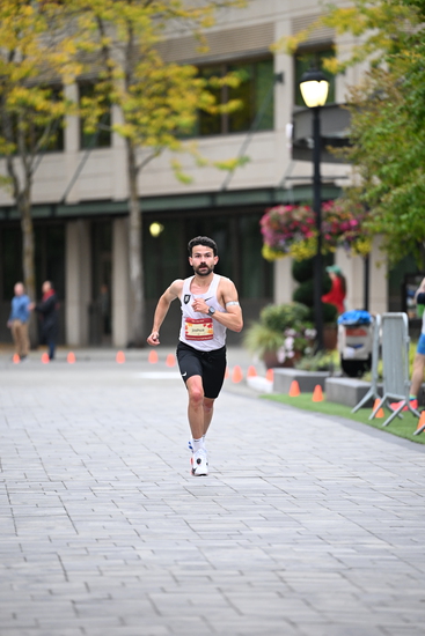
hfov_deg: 6.9
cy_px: 318
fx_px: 3539
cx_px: 212
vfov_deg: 10.3
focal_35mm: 200
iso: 1600
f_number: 2.8
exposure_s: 1/800
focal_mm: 200
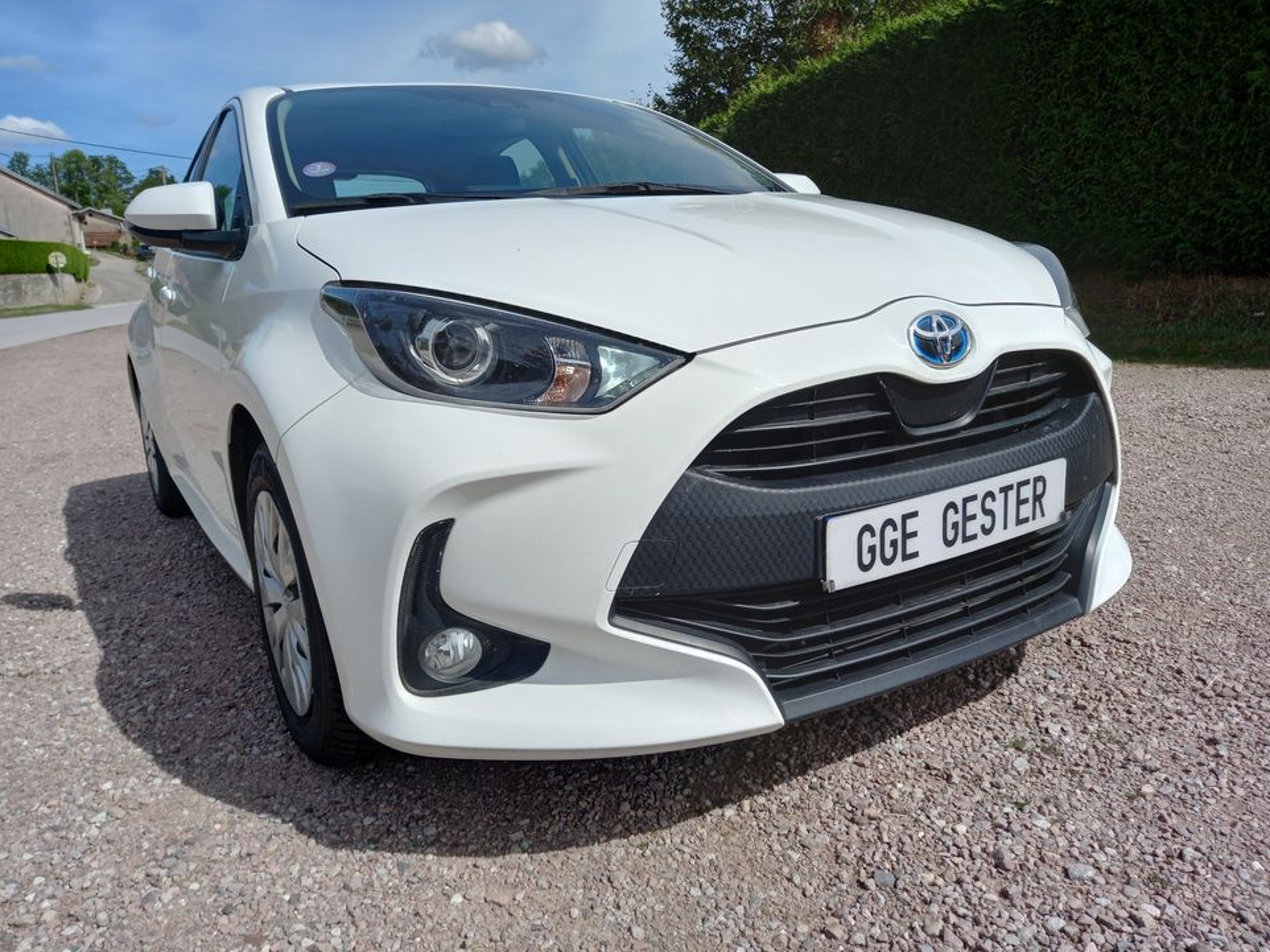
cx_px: 642
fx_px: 954
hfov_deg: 67.3
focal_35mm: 26
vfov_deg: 53.0
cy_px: 462
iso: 25
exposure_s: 1/1605
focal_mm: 4.6
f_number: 2
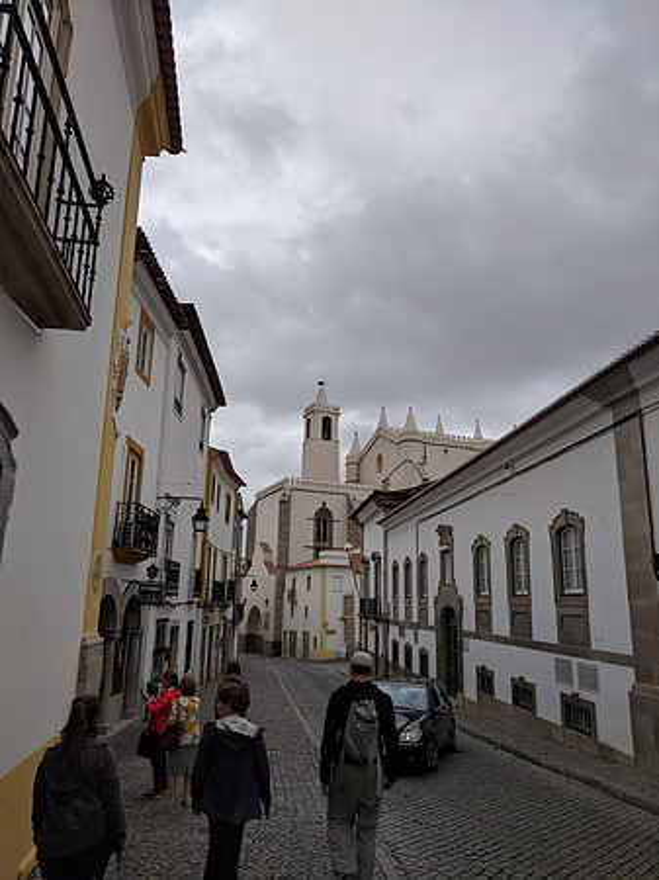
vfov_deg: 67.3
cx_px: 330
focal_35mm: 26
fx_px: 661
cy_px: 440
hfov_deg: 53.0
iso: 51
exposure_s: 1/1825
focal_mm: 4.67
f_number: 2
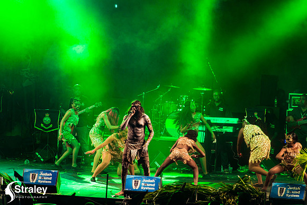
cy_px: 102
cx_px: 154
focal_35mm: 330
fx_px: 2812
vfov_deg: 4.2
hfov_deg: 6.2
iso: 3200
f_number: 5.6
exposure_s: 1/200
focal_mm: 330
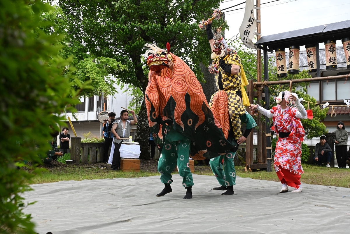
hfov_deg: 50.7
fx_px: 369
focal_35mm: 38
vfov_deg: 35.1
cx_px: 175
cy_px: 117
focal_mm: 38
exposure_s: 1/1600
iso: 2000
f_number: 5.6
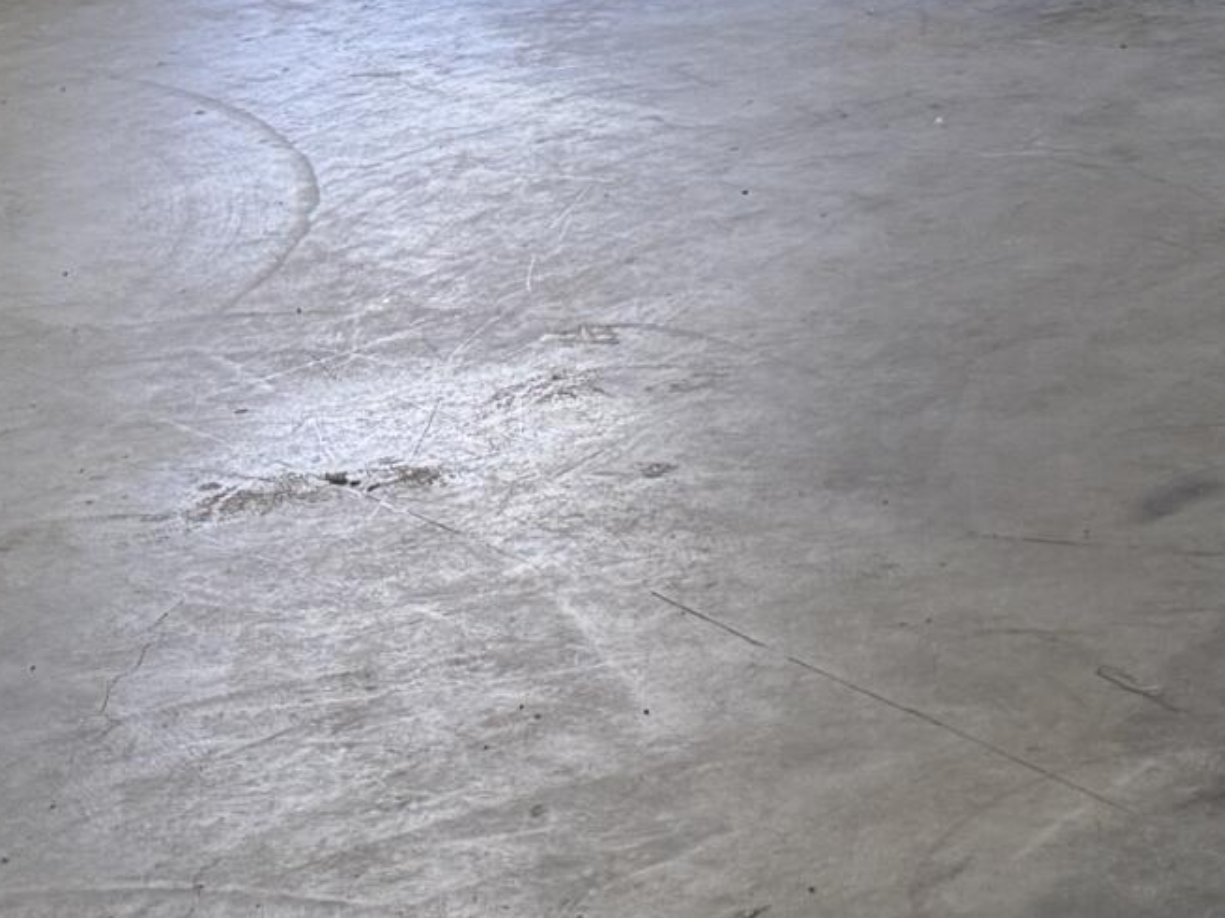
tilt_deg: -6.1
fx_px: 3892
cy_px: -671
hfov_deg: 16.5
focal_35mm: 110
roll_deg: +1.5
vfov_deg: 12.4
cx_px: 1764
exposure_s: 1/206
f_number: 1.78
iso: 200
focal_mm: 6.76
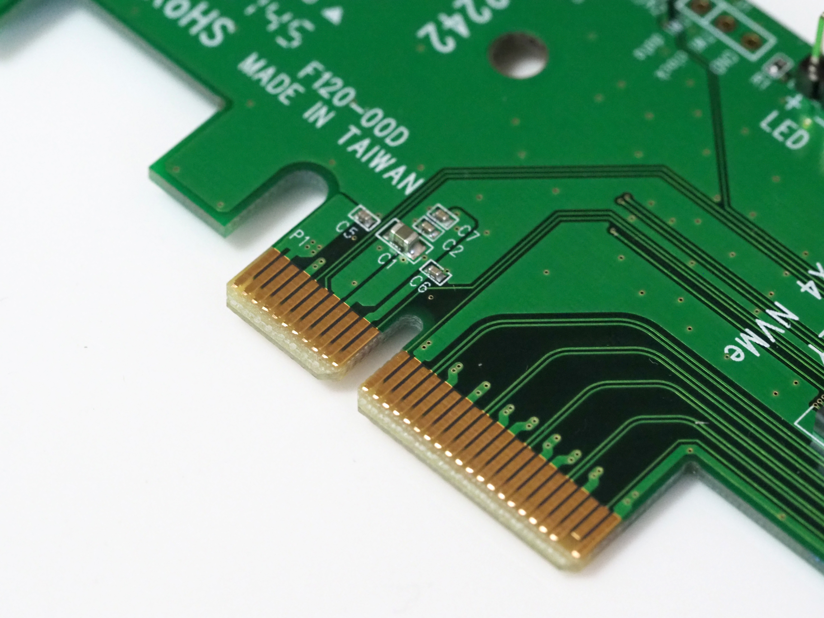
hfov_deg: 16.4
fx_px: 2856
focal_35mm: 120
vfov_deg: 12.3
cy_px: 309
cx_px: 412
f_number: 5.6
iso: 6400
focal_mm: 60
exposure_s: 1/100
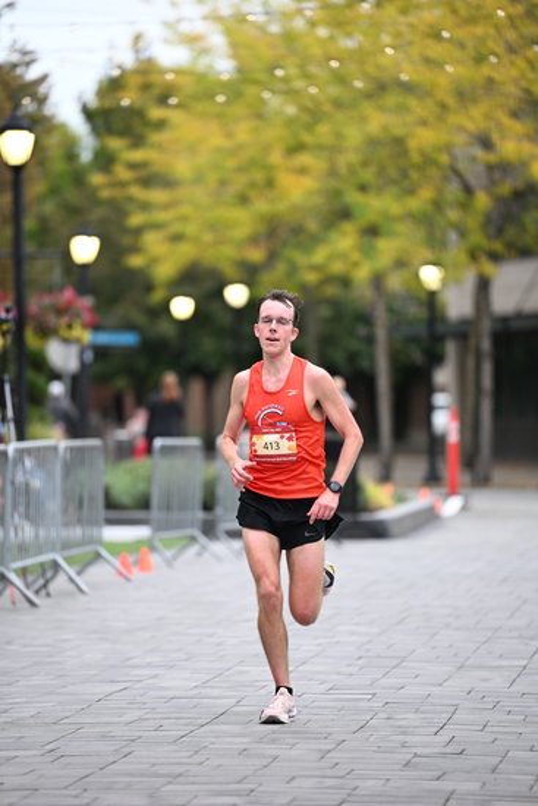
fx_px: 4368
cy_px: 403
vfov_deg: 10.5
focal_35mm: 195
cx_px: 269
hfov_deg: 7.0
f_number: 2.8
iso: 1600
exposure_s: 1/800
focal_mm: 195
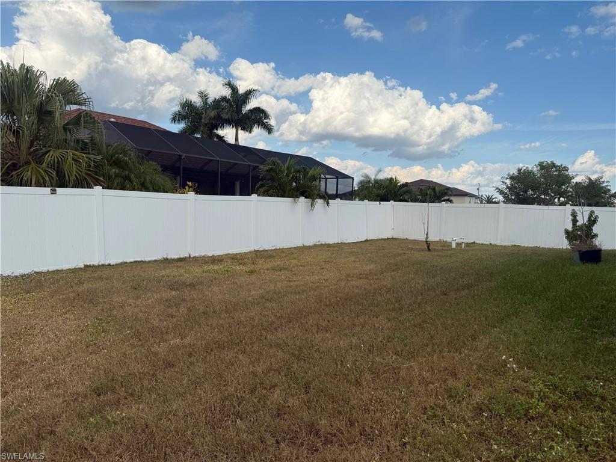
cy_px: 231
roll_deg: -1.6
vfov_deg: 56.8
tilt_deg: -2.9
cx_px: 308
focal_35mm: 24
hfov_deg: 71.6
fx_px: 427
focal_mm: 6.76
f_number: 1.78
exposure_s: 1/4167
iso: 80
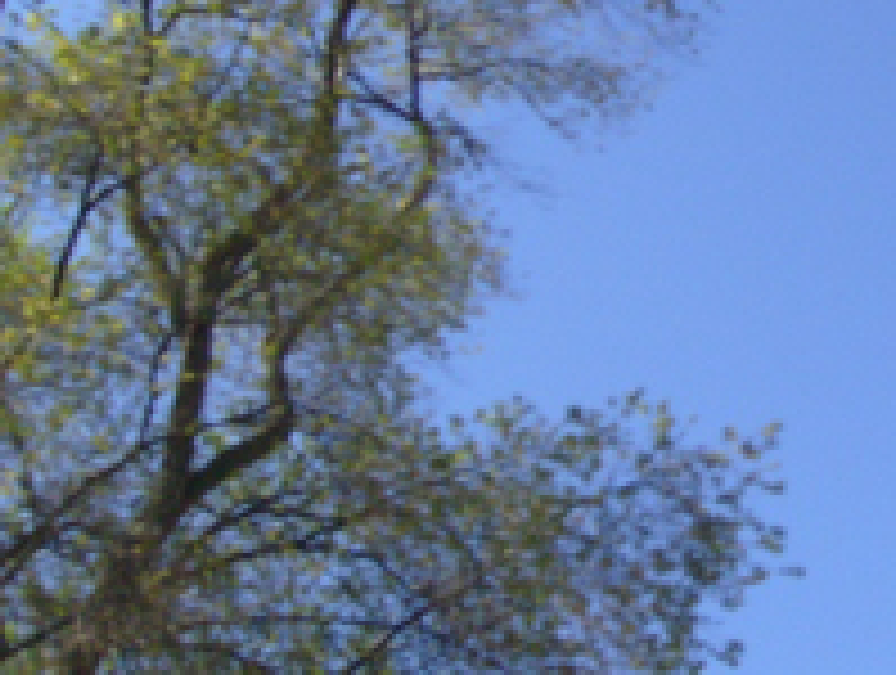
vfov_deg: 18.7
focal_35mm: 79
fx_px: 2049
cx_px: 986
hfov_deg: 23.2
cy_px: 225
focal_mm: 5.8
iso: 80
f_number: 7.1
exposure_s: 1/180
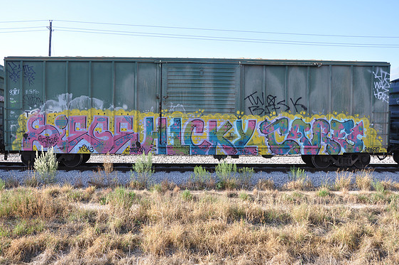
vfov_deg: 40.4
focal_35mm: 33
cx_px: 195
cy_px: 130
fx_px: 360
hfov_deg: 58.0
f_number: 7.1
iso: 200
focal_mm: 21
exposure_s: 1/250
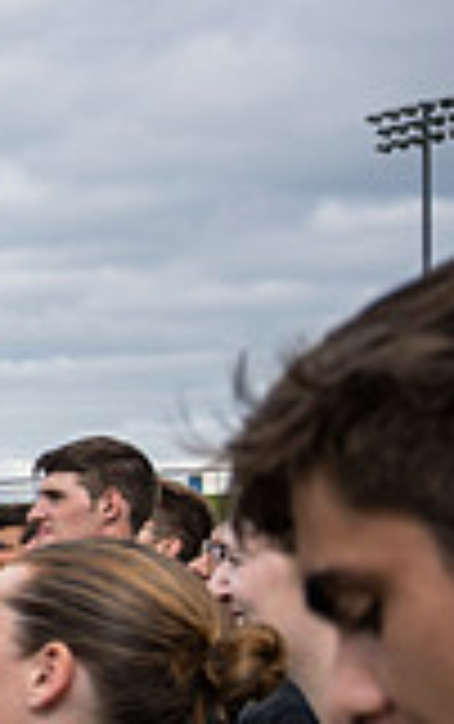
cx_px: -814
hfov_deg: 11.0
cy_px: 551
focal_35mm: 88
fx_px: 1737
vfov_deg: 23.3
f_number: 4
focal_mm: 24
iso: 125
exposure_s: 1/800
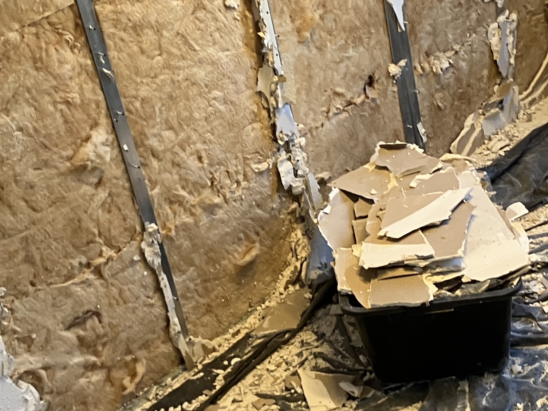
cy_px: 198
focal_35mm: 75
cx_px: 314
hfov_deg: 26.0
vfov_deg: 19.6
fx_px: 1187
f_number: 1.8
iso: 125
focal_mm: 3.99
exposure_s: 1/50
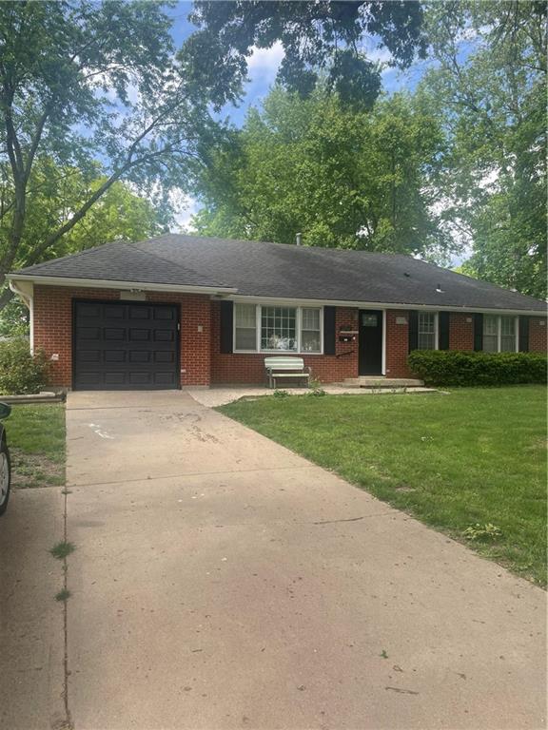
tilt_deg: -0.1
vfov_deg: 67.3
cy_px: 365
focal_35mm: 26
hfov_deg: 53.1
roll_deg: +0.2
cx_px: 274
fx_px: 549
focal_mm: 4.2
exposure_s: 1/895
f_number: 1.6
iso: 32
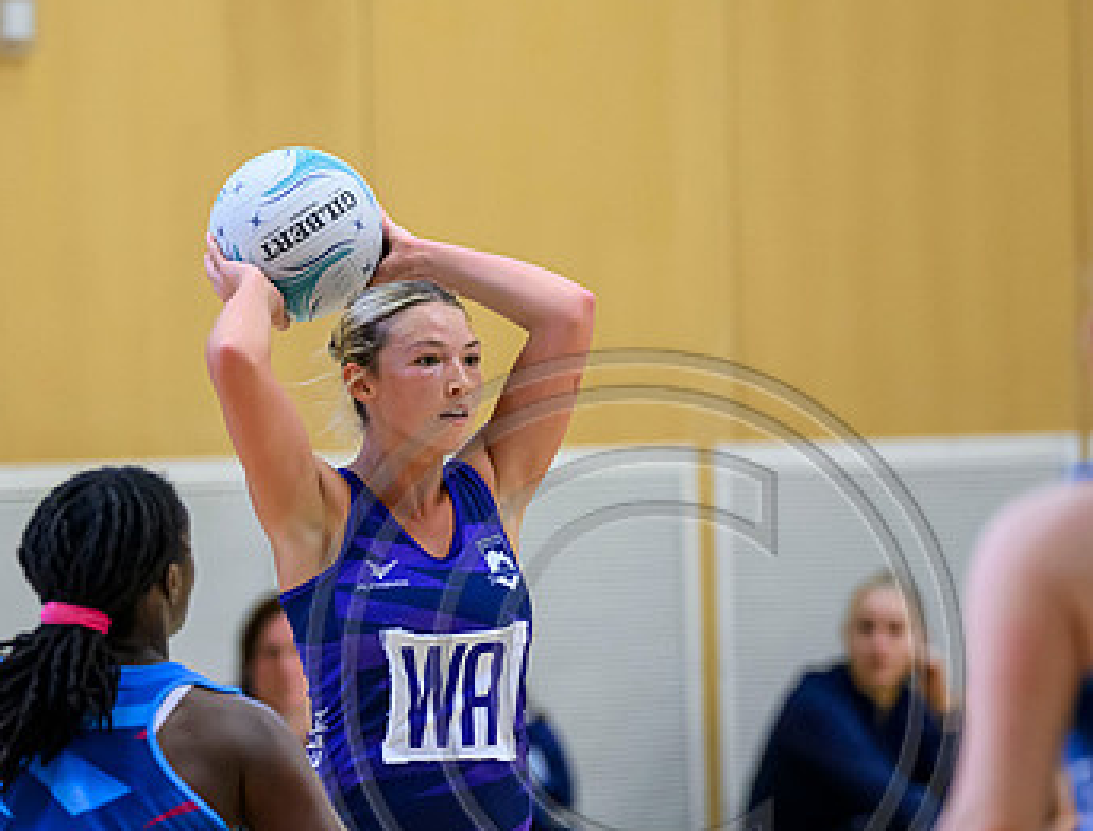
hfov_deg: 4.2
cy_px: 641
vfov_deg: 3.2
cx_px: 223
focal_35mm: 467
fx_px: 14823
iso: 4000
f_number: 3.2
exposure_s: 1/1000
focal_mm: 200
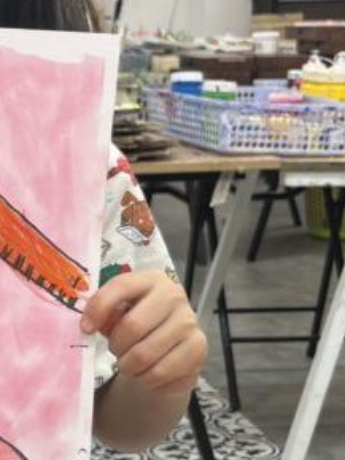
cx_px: -83
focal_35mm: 90
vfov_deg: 21.7
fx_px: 1195
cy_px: 148
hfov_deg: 15.7
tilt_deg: -8.0
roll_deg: +0.9
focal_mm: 5.1
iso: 32
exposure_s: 1/100
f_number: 1.6
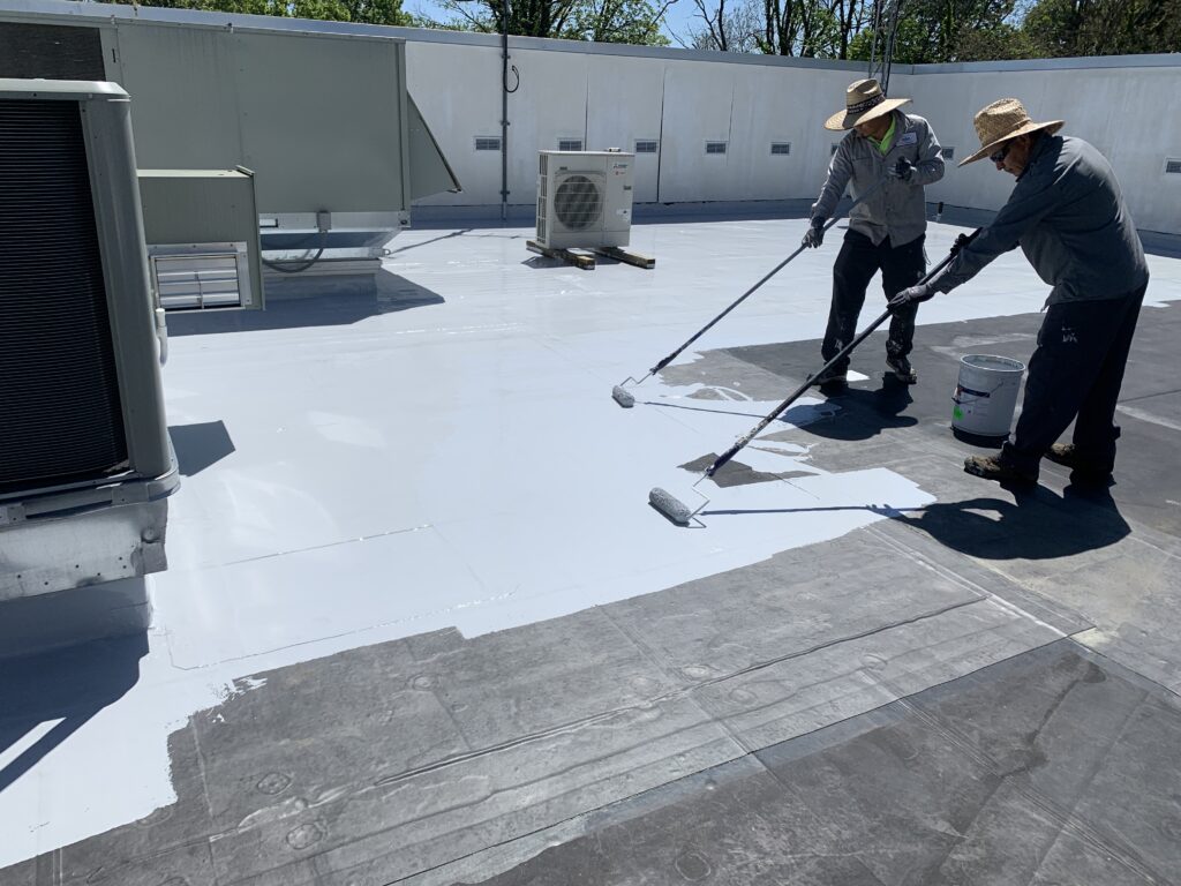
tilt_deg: -18.4
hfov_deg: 67.3
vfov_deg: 53.1
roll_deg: -2.2
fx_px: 887
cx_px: 590
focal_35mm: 26
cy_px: 443
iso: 25
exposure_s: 1/5128
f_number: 1.8
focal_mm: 4.25
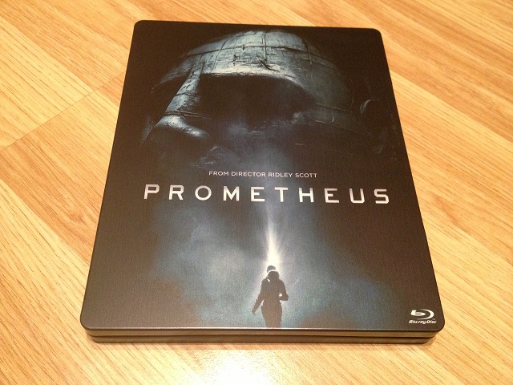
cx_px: 256
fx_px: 519
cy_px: 192
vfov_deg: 40.7
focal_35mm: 35
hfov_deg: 52.6
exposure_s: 1/20
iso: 400
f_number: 2.4
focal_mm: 4.28
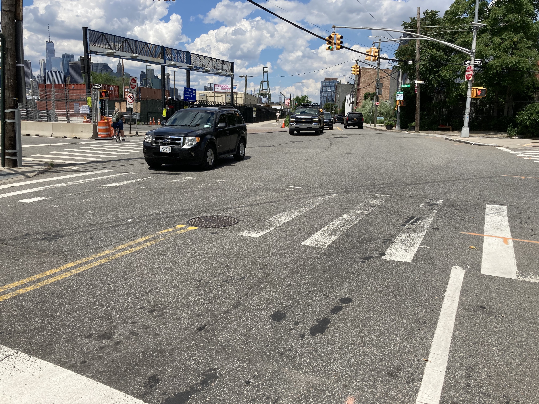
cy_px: 202
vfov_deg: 49.7
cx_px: 270
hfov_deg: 63.4
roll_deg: -2.4
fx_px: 436
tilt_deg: -11.1
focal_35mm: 28
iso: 20
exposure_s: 1/3247
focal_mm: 3.99
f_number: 1.8
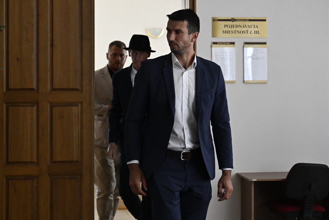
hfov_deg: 33.9
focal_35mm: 59
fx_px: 539
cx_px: 164
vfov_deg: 23.0
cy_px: 110
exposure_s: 1/1000
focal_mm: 59
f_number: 4
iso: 3200
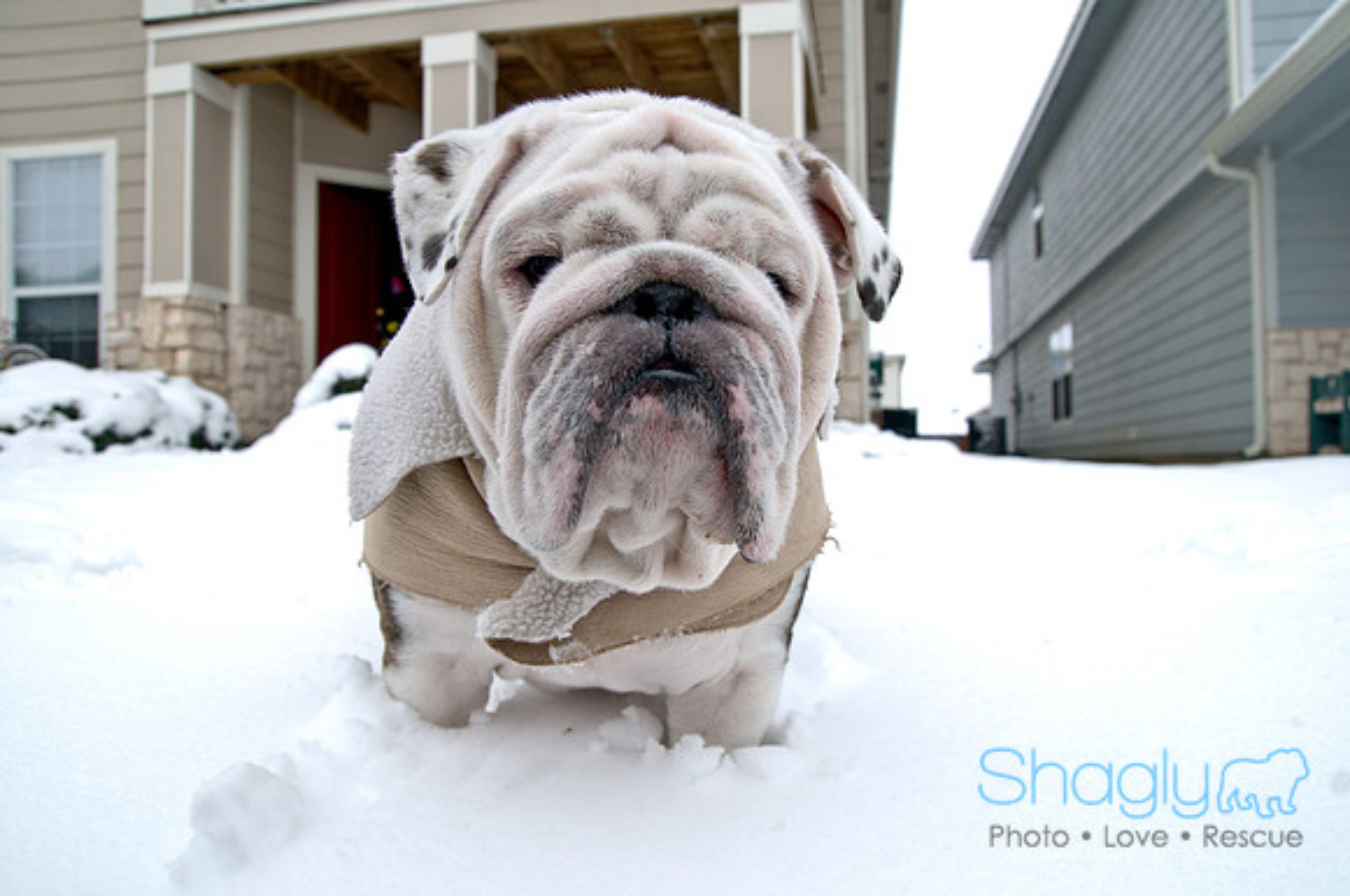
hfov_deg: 70.5
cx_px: 675
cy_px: 448
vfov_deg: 50.3
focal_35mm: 26
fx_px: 955
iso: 100
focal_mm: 17
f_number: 5
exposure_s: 1/400
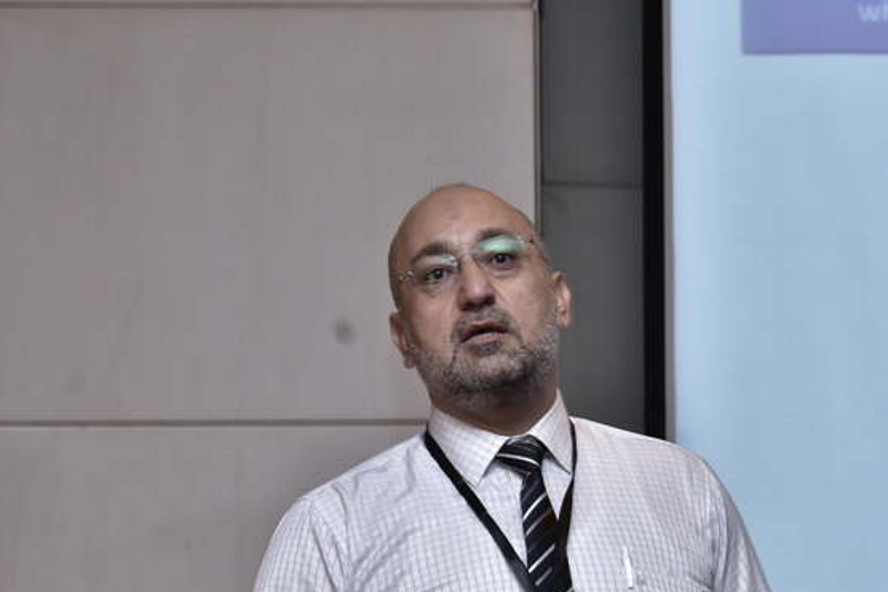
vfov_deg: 9.1
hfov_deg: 13.6
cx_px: 593
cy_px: 401
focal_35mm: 151
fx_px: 3725
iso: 1000
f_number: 6.3
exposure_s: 1/50
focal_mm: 70
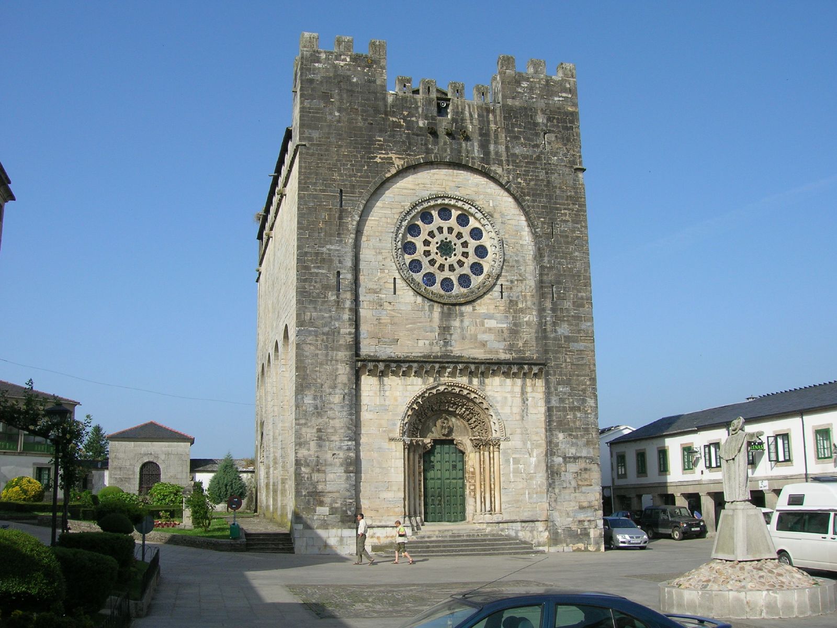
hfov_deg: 54.0
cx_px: 418
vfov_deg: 41.8
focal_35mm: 34
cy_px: 314
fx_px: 822
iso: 50
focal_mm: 5.7
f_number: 4.9
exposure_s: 1/427
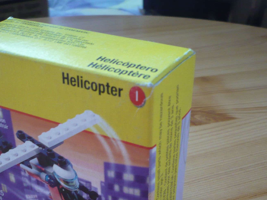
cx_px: 118
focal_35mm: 53
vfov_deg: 27.2
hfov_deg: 36.1
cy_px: 147
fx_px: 409
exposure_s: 1/15
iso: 200
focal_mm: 5.8
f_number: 2.8
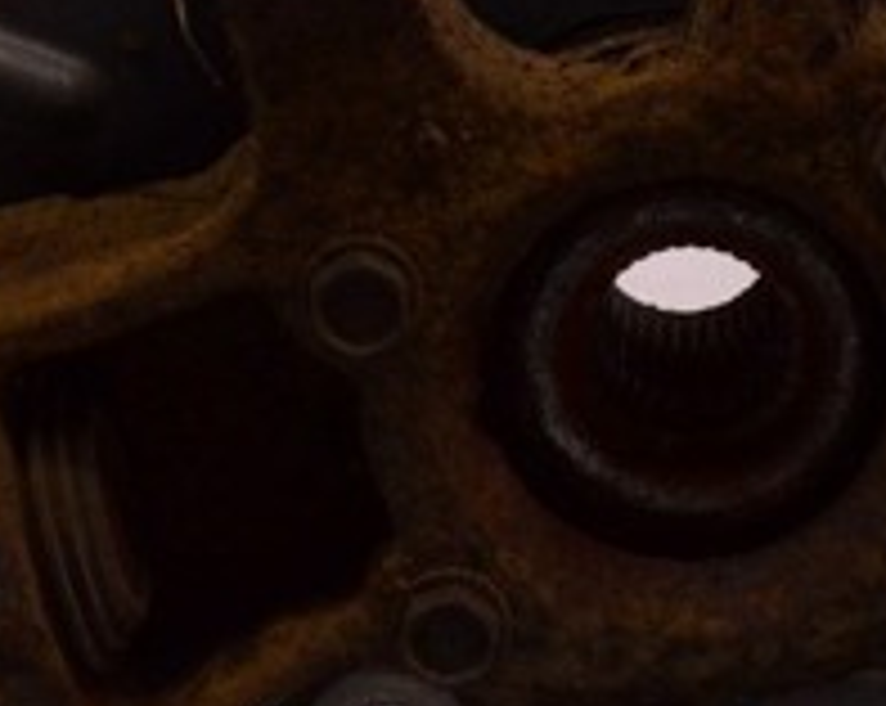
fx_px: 4792
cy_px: 250
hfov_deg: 10.5
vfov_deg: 8.4
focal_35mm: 183
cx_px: 742
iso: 1600
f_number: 8
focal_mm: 40
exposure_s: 1/125
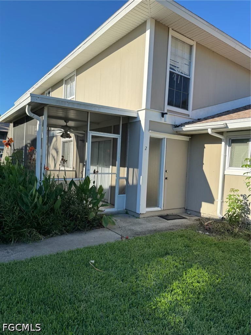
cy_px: 168
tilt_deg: -1.8
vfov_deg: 71.6
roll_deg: -2.9
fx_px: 232
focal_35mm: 24
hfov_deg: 56.8
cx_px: 126
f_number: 1.78
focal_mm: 6.76
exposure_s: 1/2415
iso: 80
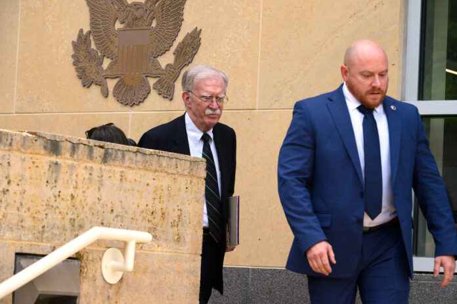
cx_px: 228
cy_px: 152
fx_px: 1712
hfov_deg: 15.2
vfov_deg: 10.1
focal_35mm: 135
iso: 640
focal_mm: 135
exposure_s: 1/1000
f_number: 6.3
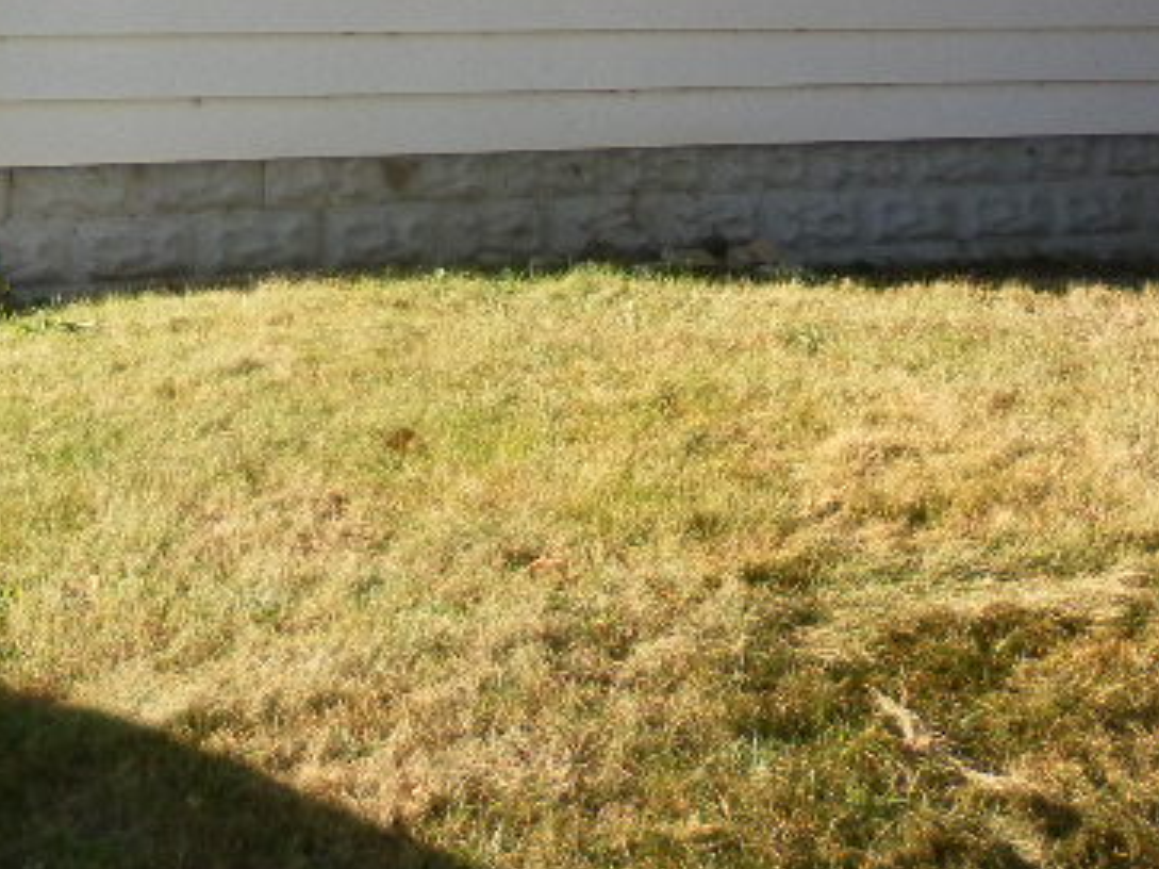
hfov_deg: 24.7
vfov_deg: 17.3
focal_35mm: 79
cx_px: 584
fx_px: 2644
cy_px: -323
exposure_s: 1/250
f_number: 3.2
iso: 80
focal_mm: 4.9
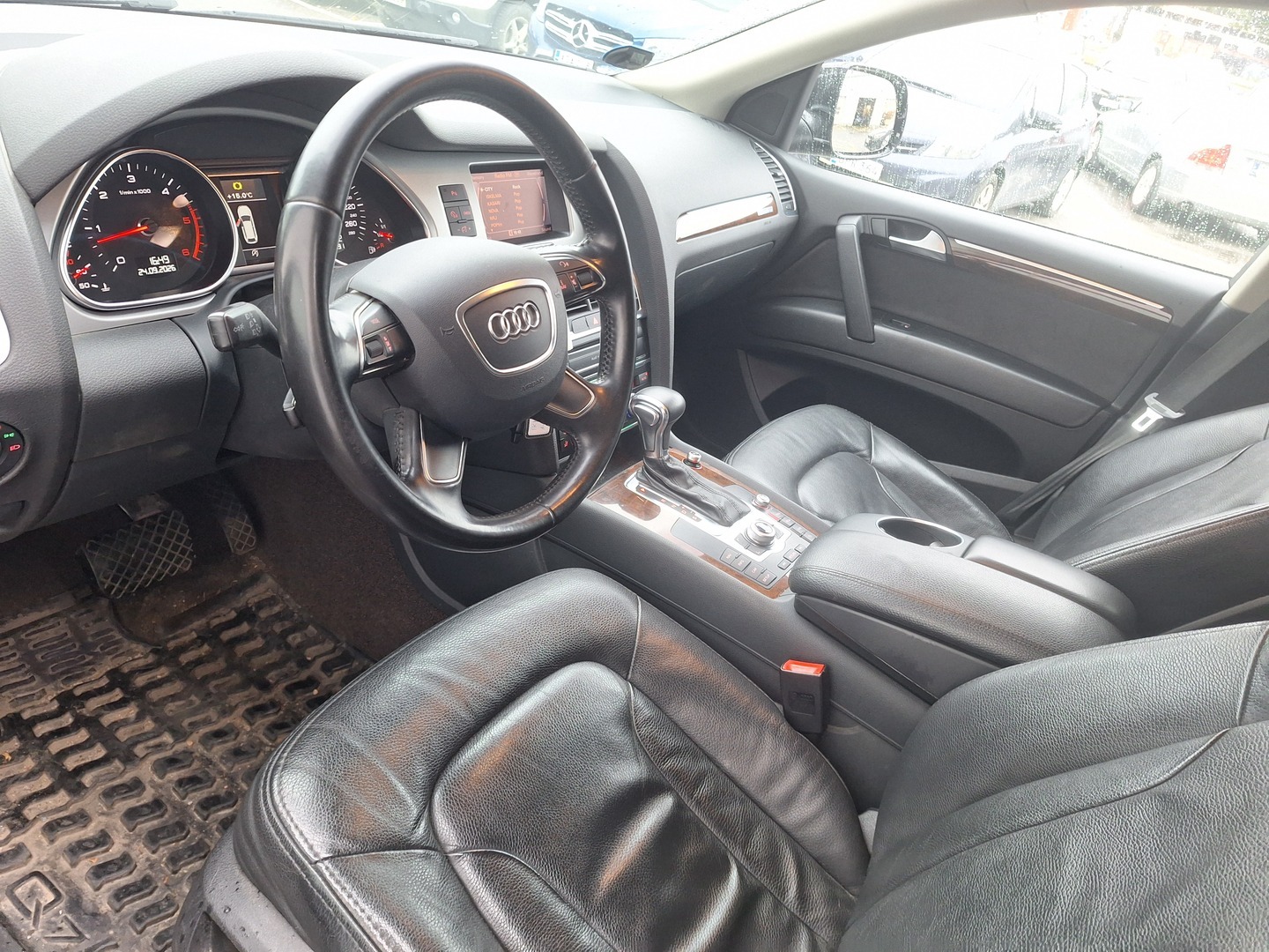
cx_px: 634
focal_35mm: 23
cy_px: 476
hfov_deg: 73.9
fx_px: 843
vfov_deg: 58.9
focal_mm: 5.54
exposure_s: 1/50
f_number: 1.8
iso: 250
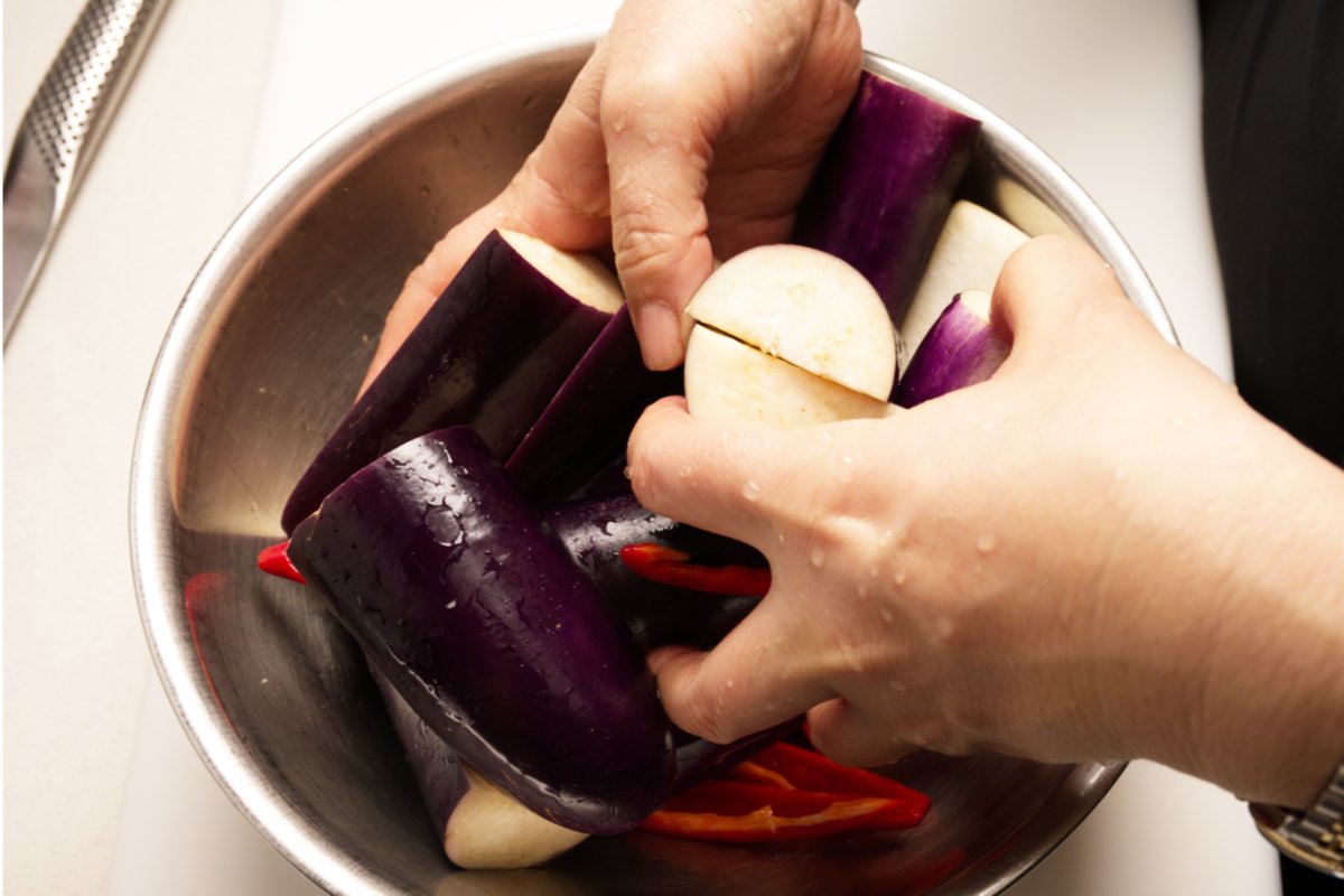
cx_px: 672
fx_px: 1344
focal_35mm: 36
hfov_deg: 53.1
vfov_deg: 36.9
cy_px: 448
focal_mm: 36
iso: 1250
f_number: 9
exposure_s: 1/1250
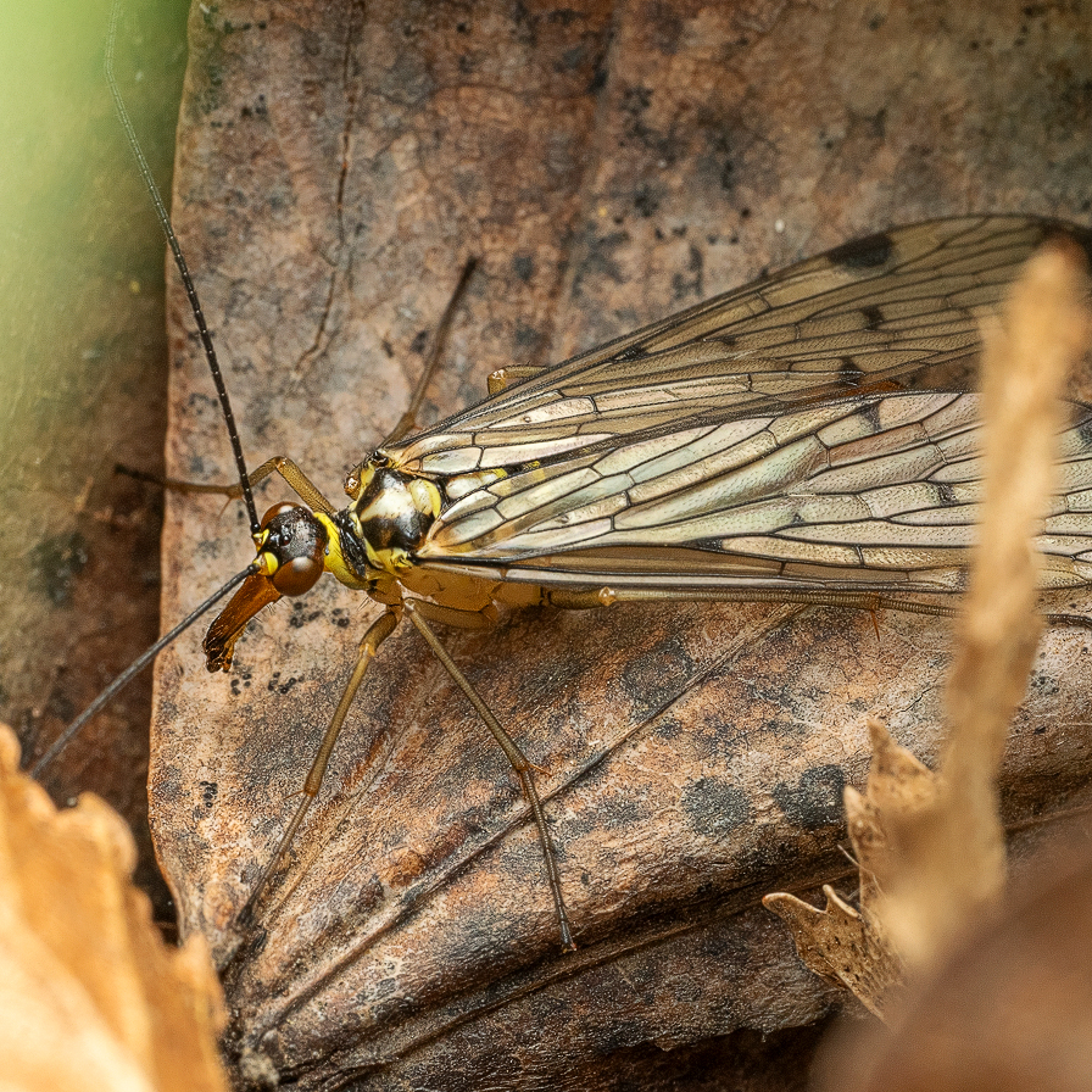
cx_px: 642
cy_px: 545
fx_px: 7602
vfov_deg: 8.2
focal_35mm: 213
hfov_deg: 8.2
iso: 800
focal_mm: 90
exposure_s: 1/100
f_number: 20
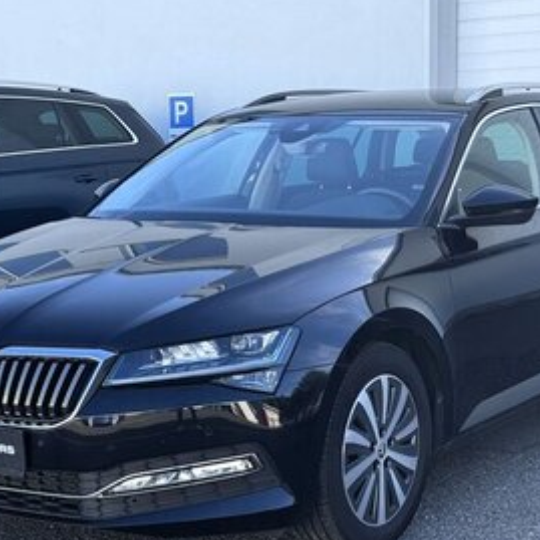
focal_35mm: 77
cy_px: 307
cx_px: 301
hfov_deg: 22.5
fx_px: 1359
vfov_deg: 22.5
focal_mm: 6.76
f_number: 1.78
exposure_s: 1/783
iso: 64
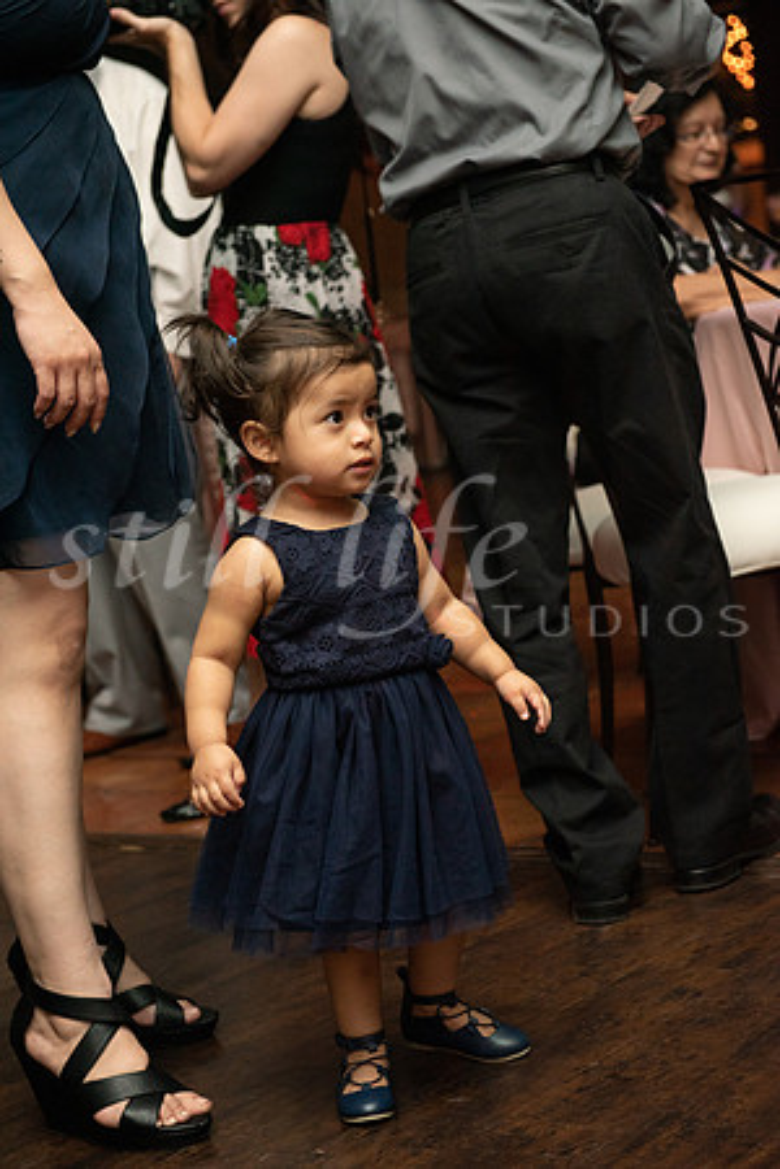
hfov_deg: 19.5
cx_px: 390
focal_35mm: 70
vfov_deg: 28.8
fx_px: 2275
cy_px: 584
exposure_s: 1/100
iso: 3200
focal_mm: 70
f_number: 4
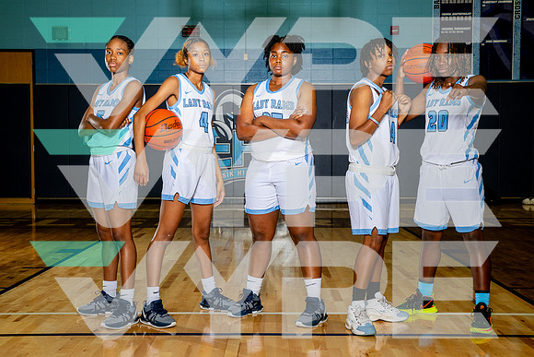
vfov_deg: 25.2
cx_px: 263
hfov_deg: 37.0
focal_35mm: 54
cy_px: 177
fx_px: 797
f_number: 7.1
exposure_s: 1/160
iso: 400
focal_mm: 52
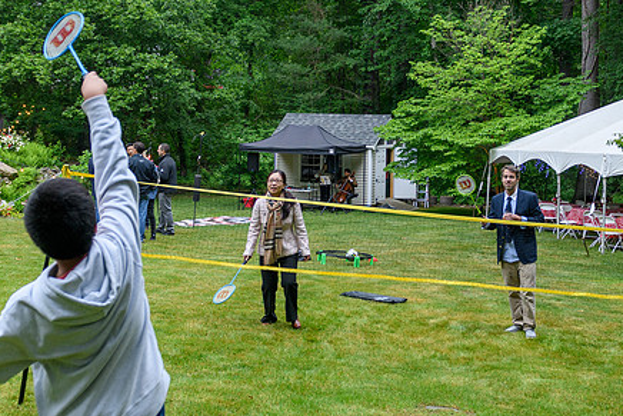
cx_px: 429
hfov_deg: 34.1
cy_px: 140
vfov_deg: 23.3
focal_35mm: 58
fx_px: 1004
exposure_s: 1/200
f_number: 3.5
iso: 200
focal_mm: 24
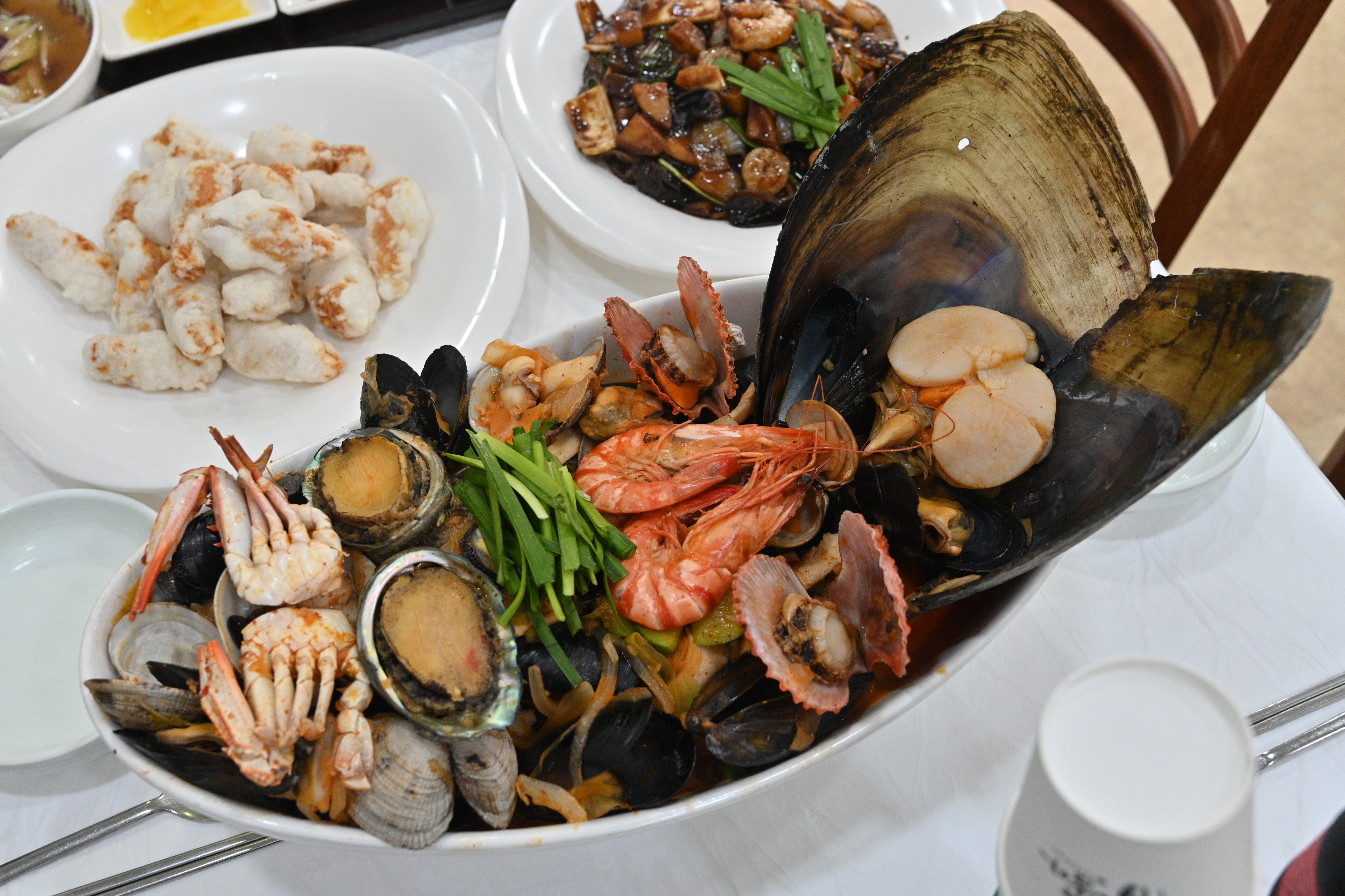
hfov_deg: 50.7
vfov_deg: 35.0
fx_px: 1419
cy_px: 448
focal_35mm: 38
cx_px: 672
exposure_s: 1/125
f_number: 6.3
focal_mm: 38
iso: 2000
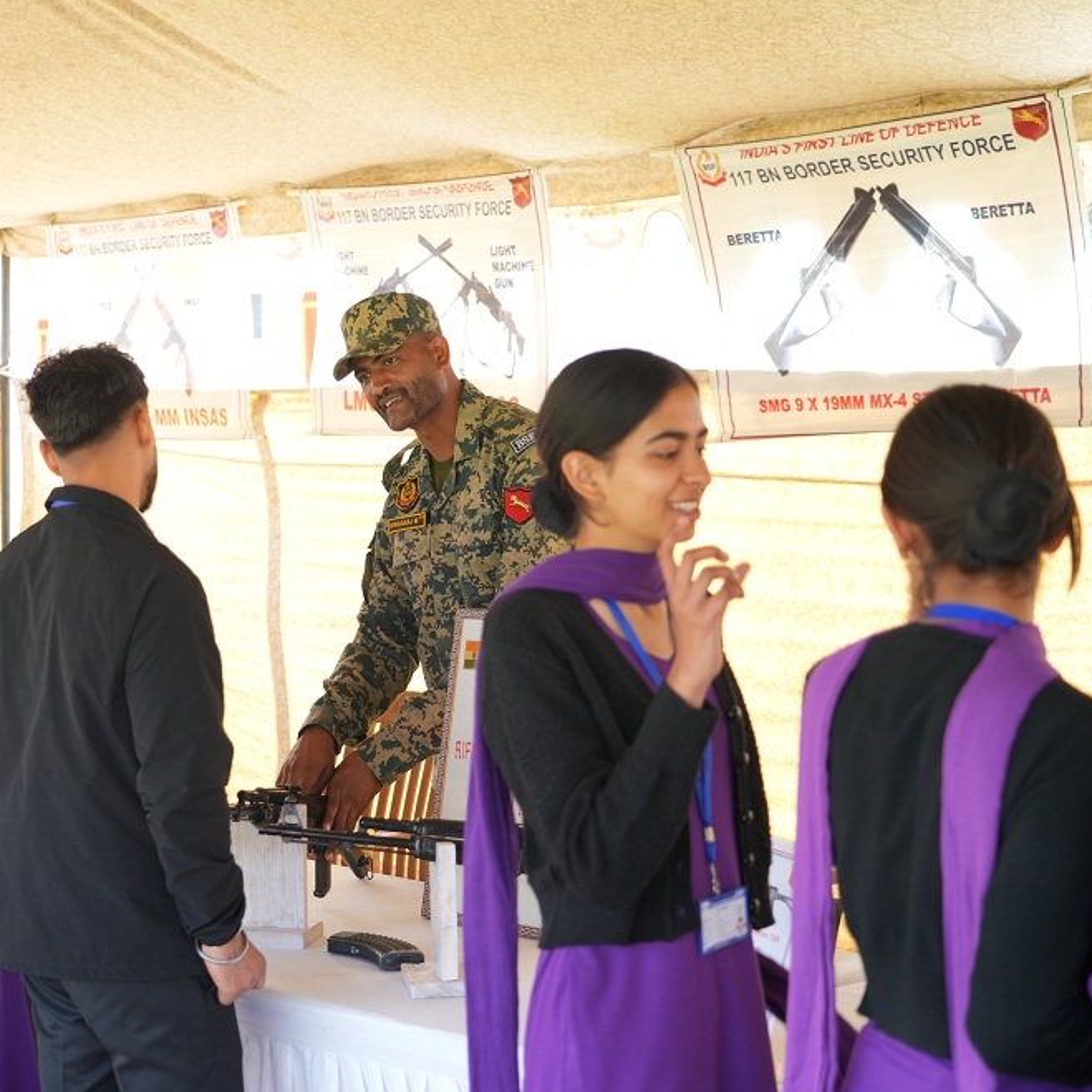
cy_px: 545
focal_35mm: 67
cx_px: 313
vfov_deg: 25.7
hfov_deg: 25.5
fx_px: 2391
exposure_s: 1/125
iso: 400
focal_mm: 52
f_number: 4
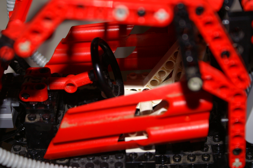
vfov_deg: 18.1
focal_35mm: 75
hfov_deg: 27.0
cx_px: 126
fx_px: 527
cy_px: 84
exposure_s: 1/100
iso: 400
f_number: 5.6
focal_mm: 50
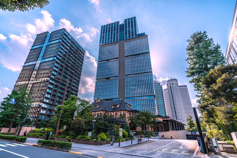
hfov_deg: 93.3
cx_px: 118
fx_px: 112
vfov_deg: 70.4
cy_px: 79
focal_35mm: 17
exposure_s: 1/1250
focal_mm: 17
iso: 160
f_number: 5.6
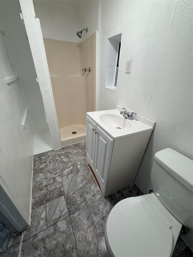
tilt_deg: -28.3
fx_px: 104
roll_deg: -2.3
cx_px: 96
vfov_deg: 102.1
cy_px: 128
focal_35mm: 14
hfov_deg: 85.7
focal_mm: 2.22
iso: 160
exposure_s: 1/120
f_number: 2.2
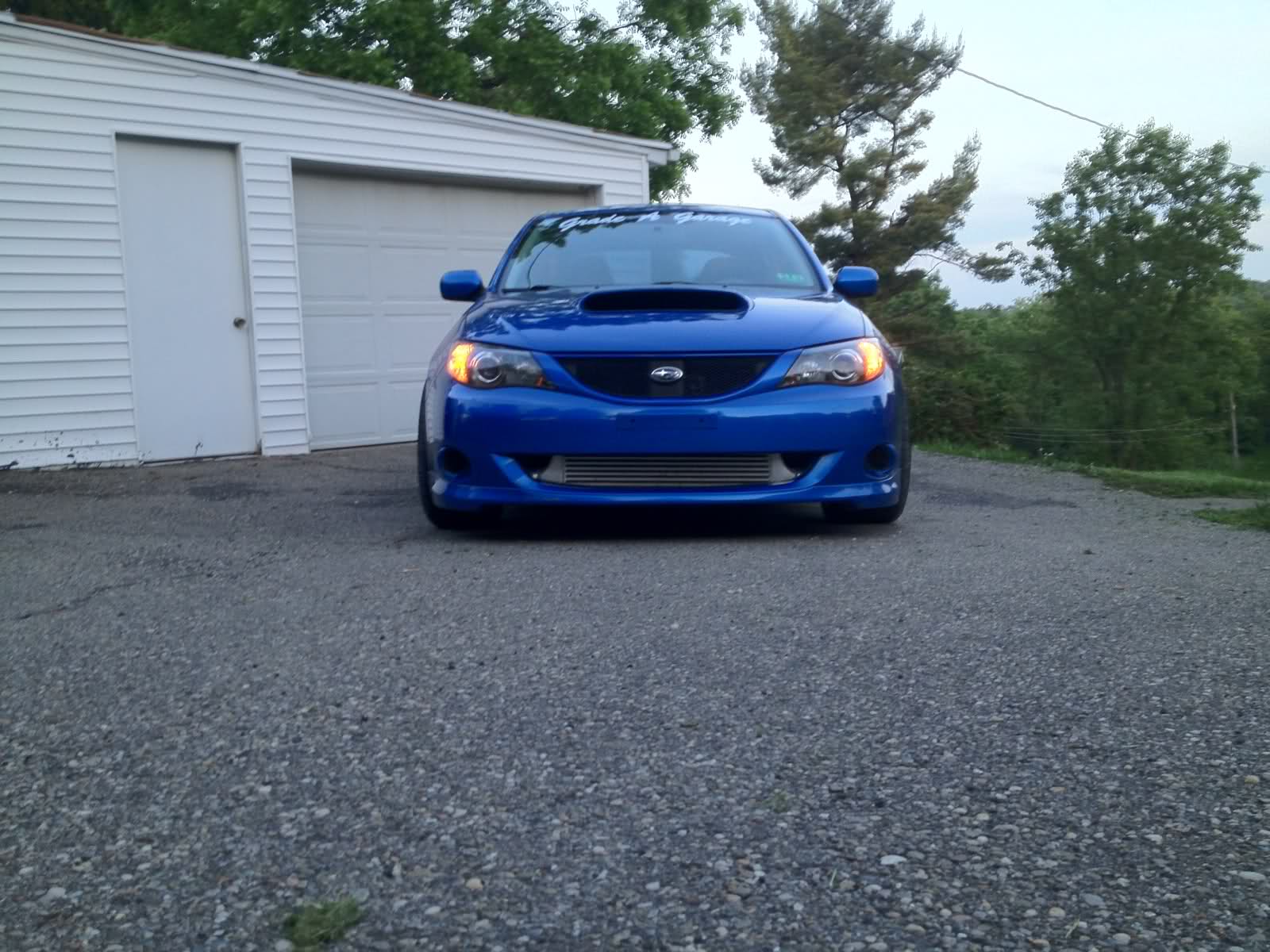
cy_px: 476
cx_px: 635
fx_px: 1284
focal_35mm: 35
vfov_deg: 40.7
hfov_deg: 52.6
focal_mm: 4.28
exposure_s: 1/20
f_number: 2.4
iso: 64
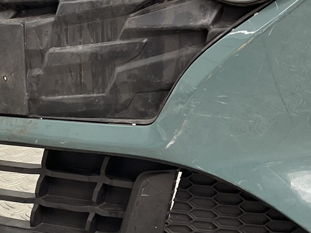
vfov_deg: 18.9
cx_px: 31
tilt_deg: -12.3
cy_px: 97
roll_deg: +2.1
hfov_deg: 24.3
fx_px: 701
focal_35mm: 78
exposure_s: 1/100
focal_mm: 3
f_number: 1.8
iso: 50
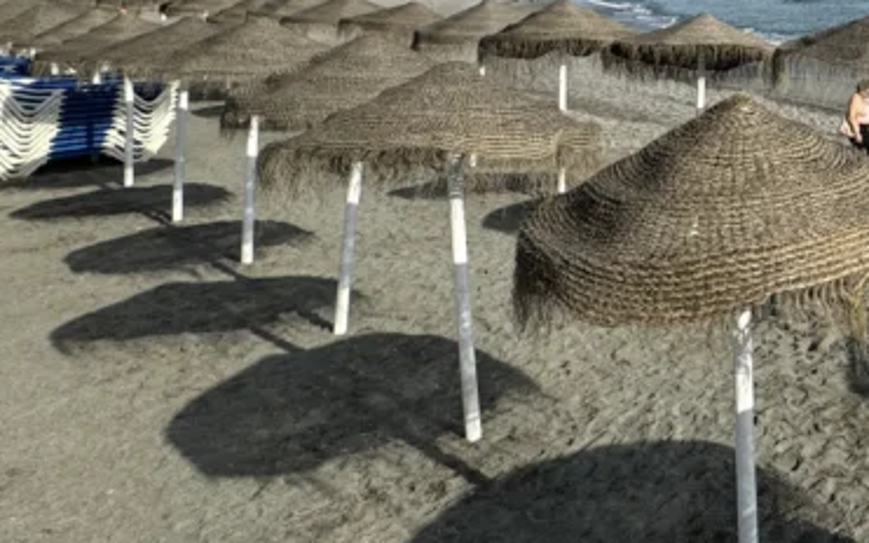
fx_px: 971
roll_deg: +2.4
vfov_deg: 28.6
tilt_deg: -2.2
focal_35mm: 41
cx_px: 1145
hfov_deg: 33.8
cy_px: -42
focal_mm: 2.22
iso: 50
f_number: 2.2
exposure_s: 1/2584
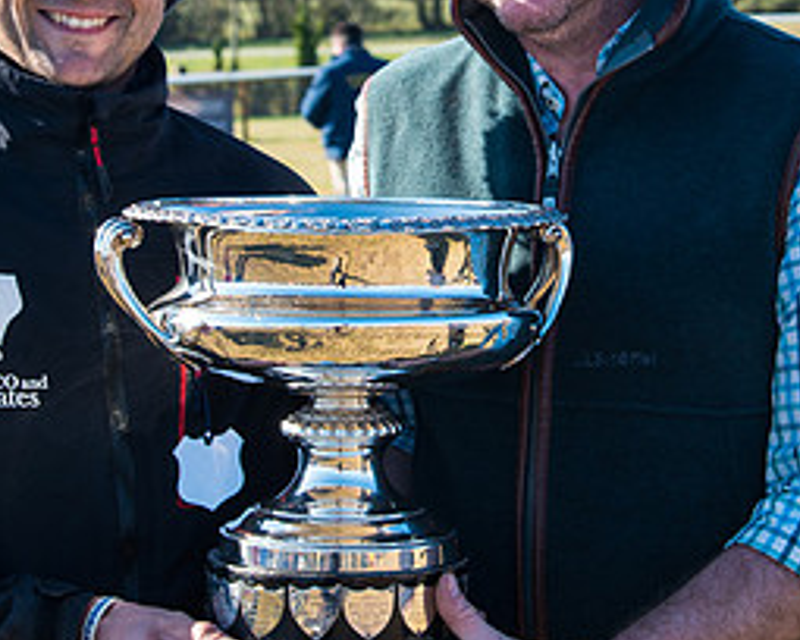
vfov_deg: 12.2
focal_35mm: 126
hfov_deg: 15.3
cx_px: 420
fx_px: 2983
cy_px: 130
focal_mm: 46
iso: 125
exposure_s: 1/200
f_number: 5
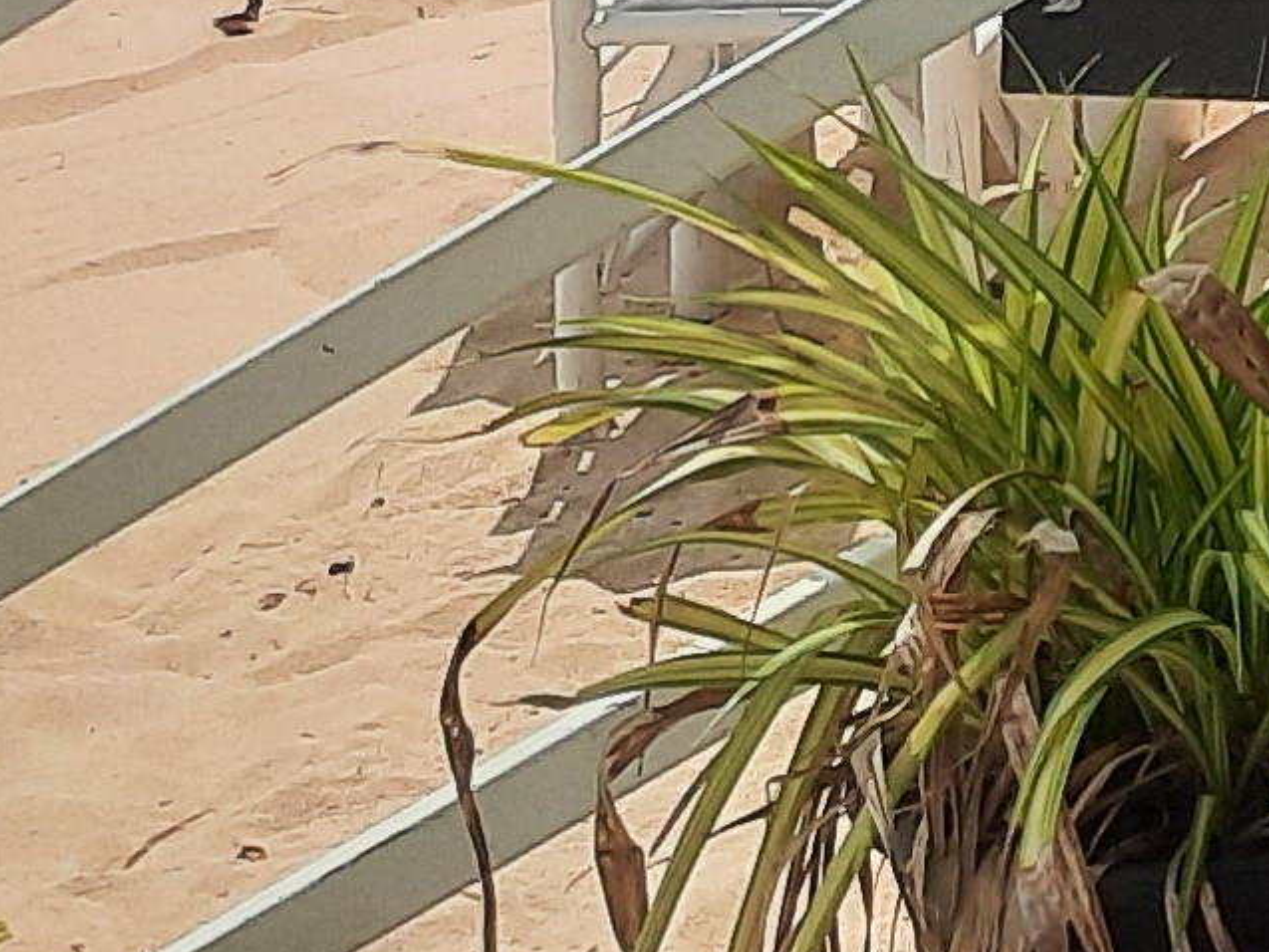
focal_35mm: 157
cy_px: -1725
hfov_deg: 11.9
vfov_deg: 8.3
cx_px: 2062
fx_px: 5757
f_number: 2
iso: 32
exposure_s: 1/1852
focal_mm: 4.6
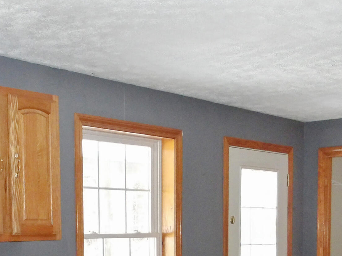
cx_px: 143
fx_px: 721
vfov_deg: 19.0
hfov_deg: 26.6
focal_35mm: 73
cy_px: 312
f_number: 3
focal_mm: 4.9
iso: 400
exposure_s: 1/60
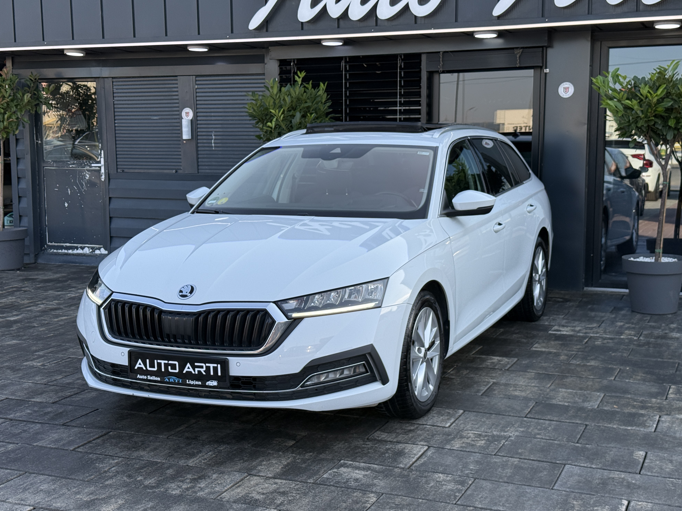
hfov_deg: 38.9
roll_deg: +0.9
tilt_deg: -5.8
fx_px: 965
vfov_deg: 29.7
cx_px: 336
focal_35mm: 49
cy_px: 255
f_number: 1.78
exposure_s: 1/1013
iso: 80
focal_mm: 6.76
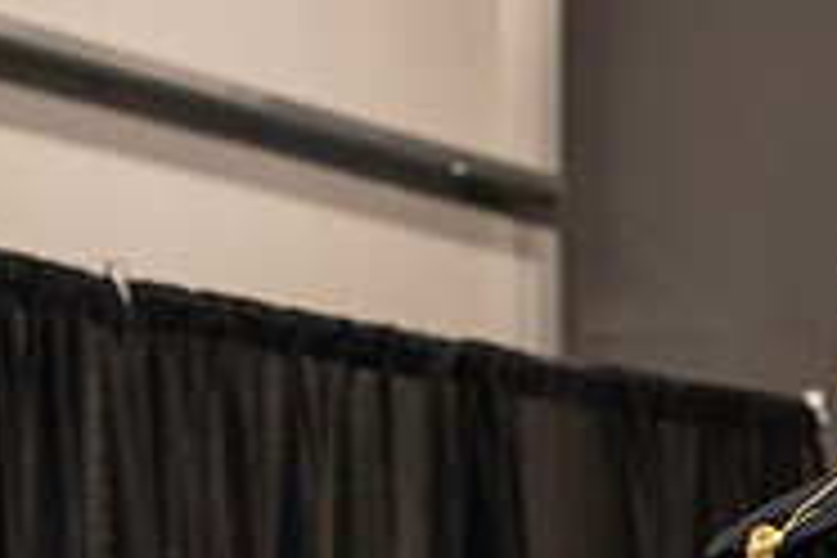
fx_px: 5068
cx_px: 1278
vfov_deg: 6.2
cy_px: 794
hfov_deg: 9.2
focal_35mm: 218
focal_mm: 70
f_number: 5
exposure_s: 1/200
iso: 2500
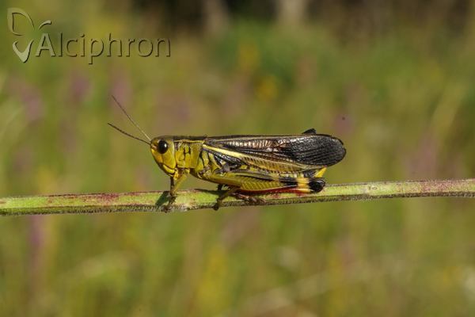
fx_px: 1781
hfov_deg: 15.2
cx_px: 238
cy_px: 158
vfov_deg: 10.2
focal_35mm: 135
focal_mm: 90
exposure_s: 1/200
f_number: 22
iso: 800
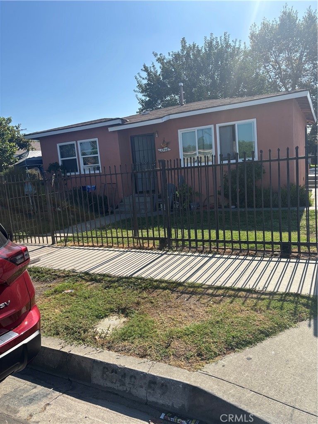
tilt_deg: -7.5
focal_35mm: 26
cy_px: 212
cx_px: 159
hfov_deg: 53.1
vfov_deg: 67.3
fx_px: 318
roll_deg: +4.3
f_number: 1.6
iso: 50
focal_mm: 5.96
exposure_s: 1/3311
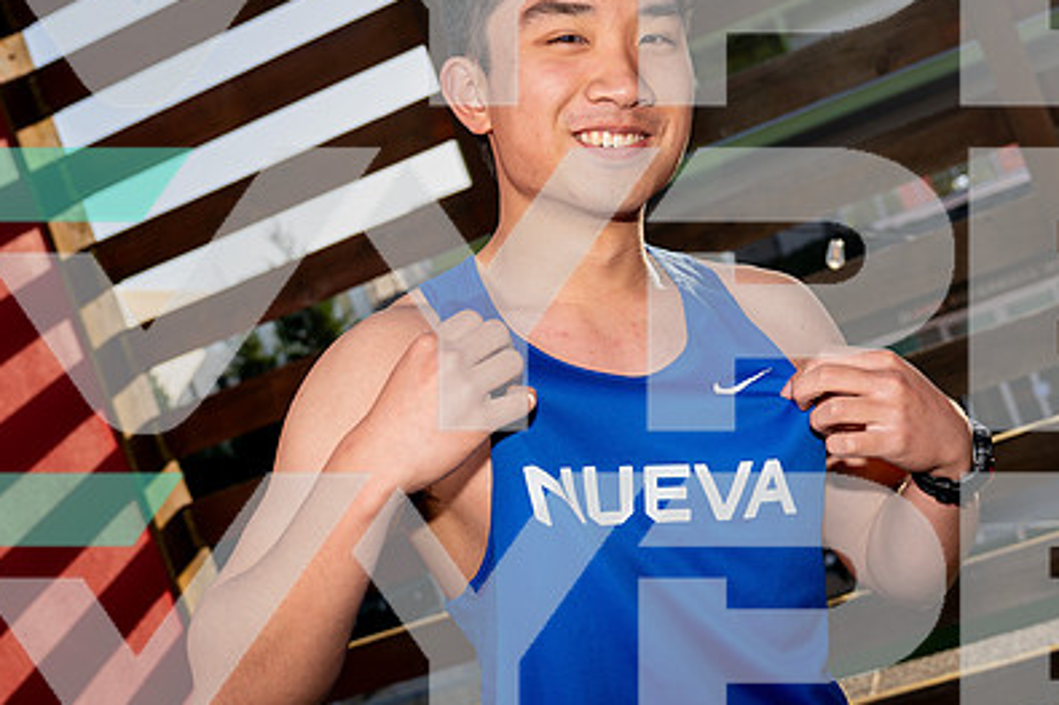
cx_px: 595
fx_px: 1382
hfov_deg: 41.9
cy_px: 291
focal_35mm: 47
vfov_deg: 28.6
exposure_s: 1/500
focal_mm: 32
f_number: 4
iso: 100
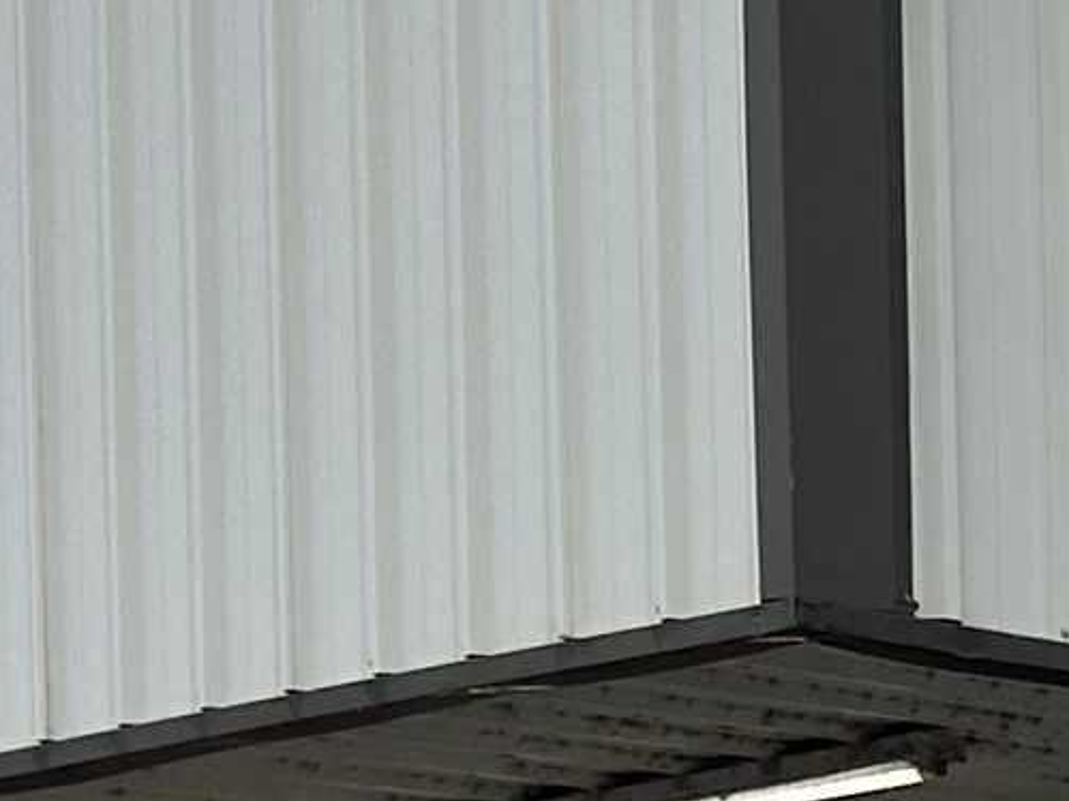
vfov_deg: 8.8
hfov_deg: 9.8
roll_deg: +0.4
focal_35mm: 160
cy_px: 1608
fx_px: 4940
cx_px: 3100
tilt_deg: +0.0
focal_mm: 5.7
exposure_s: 1/1183
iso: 50
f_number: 1.5
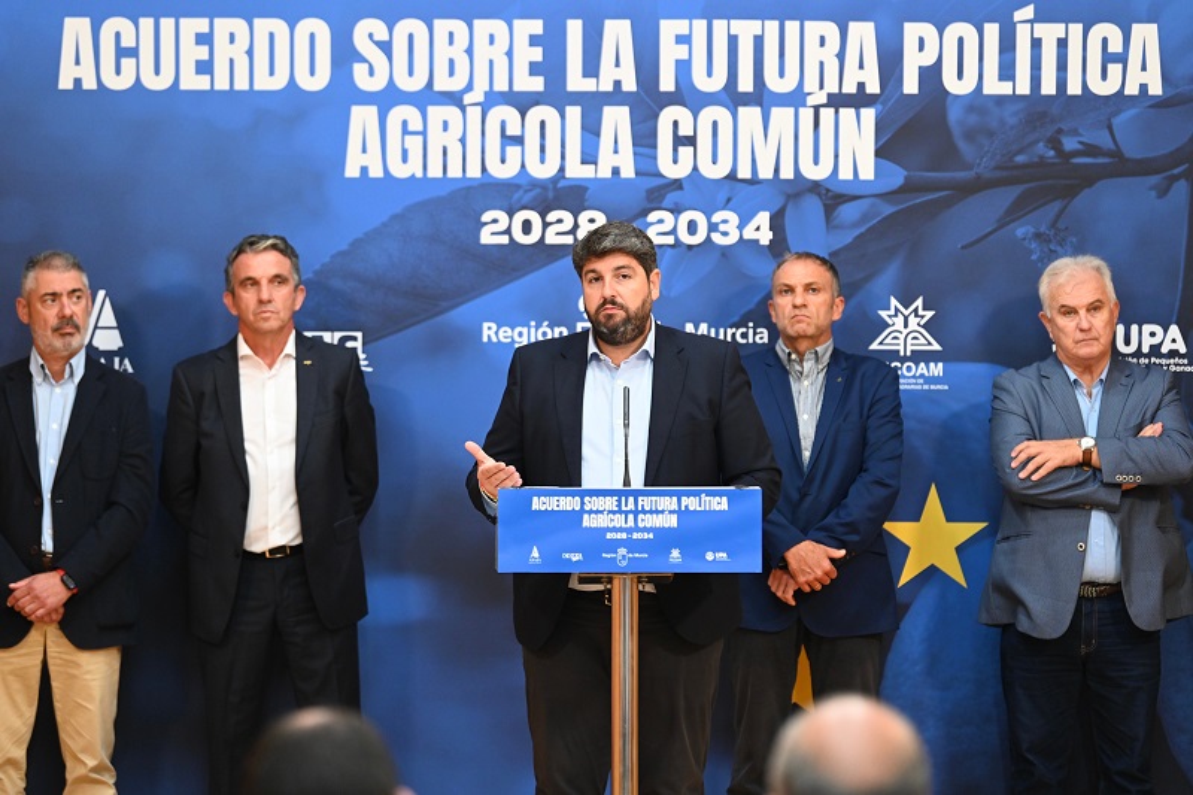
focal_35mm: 135
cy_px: 398
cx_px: 596
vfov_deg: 10.2
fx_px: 4473
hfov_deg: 15.2
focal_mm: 135
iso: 2000
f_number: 2.8
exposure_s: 1/200
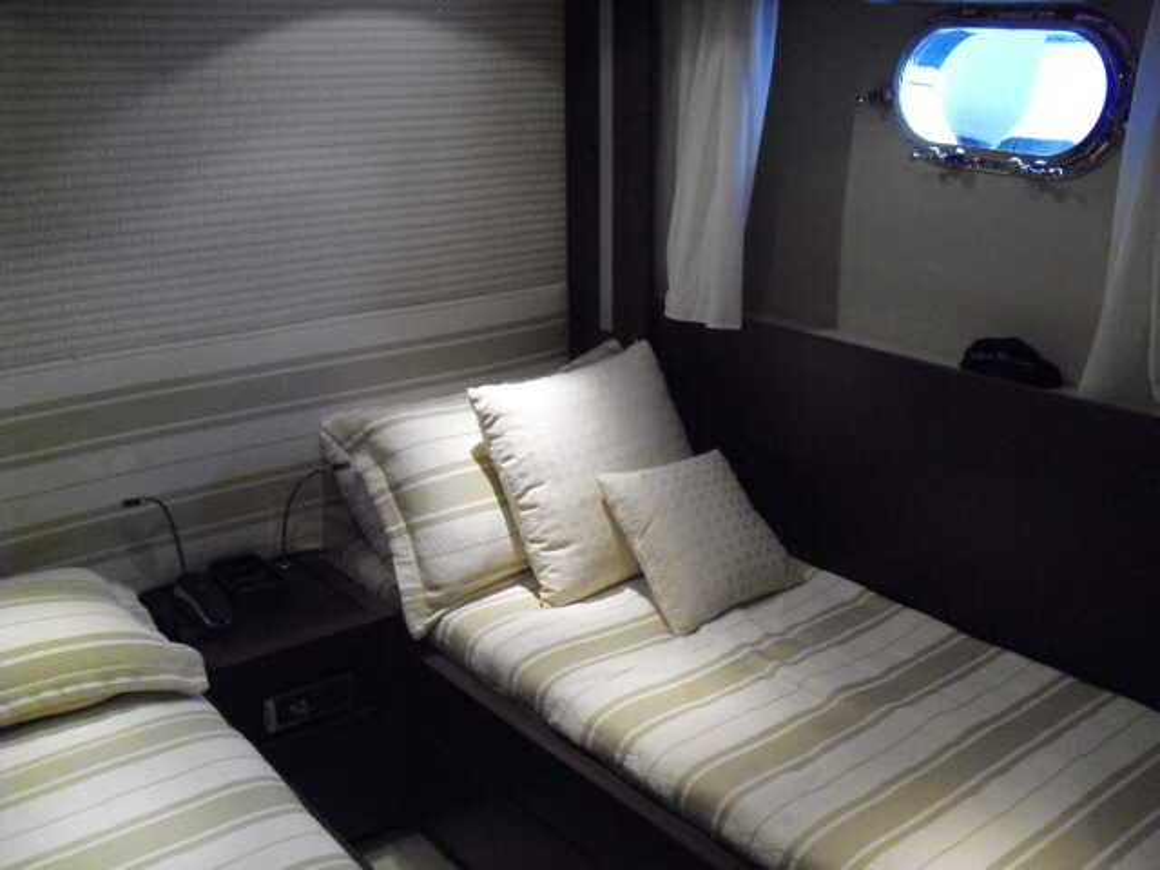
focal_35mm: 36
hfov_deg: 51.4
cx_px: 580
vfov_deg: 39.7
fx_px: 1206
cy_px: 435
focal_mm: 6.3
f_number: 3.1
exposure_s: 1/100
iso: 800
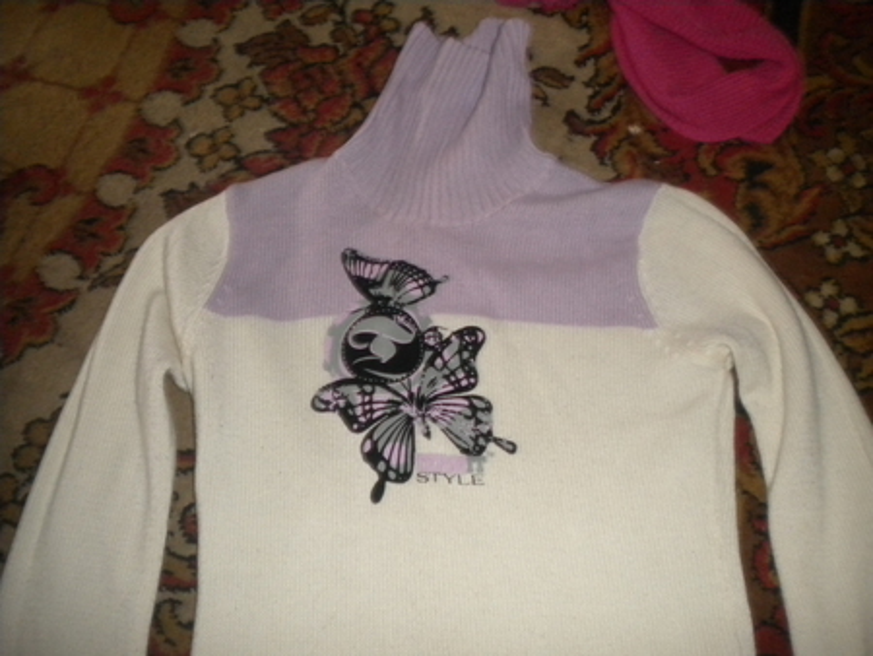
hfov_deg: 52.6
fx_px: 883
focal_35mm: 35
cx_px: 436
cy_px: 328
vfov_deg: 40.7
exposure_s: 1/30
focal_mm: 6.3
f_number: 3.1
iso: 400
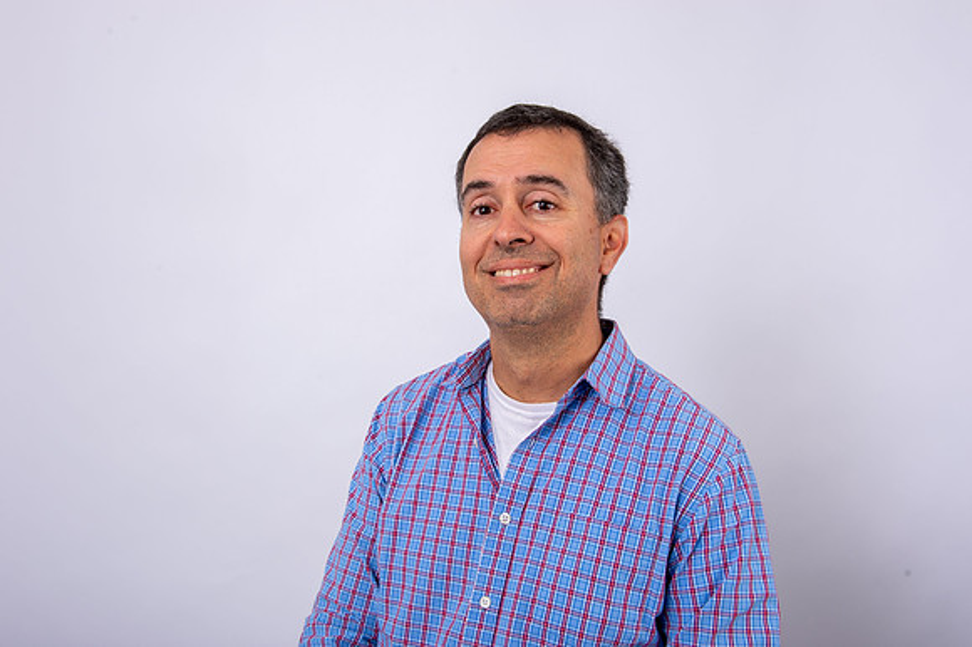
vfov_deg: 36.8
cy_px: 324
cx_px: 486
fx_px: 971
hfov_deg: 53.2
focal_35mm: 36
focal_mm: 36
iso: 125
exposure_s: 1/250
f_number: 9
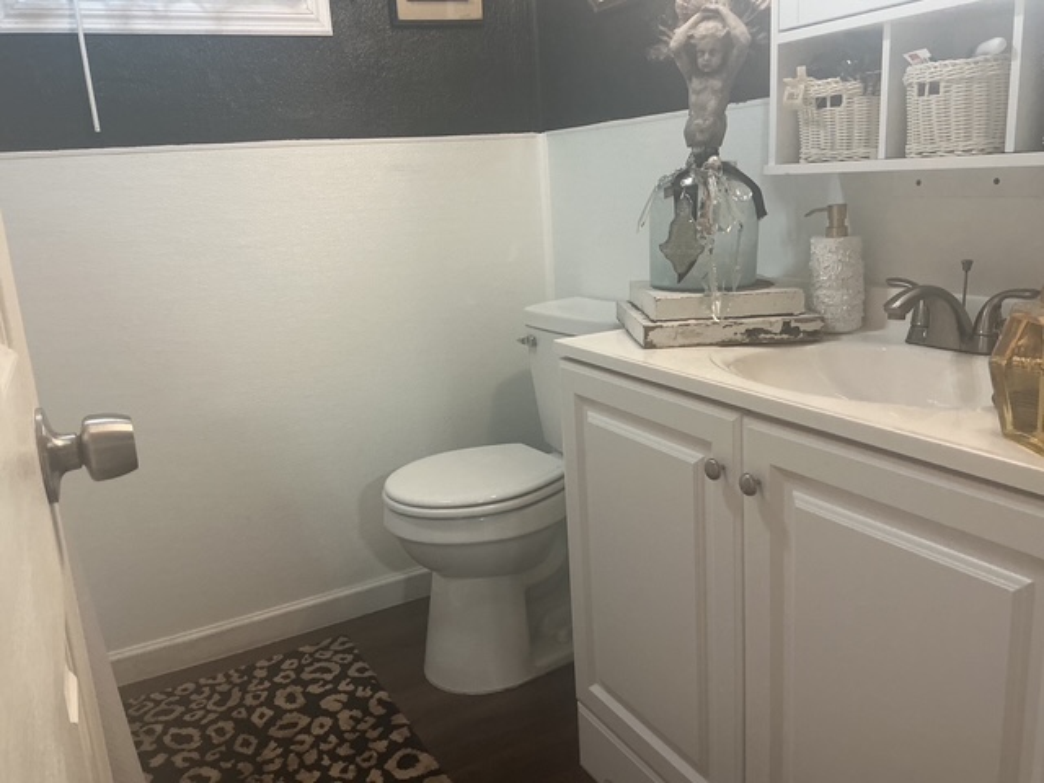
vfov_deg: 48.2
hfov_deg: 61.7
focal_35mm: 29
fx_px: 875
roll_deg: +3.5
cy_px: 392
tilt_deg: -13.9
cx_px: 522
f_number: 1.8
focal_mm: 3
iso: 80
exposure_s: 1/60
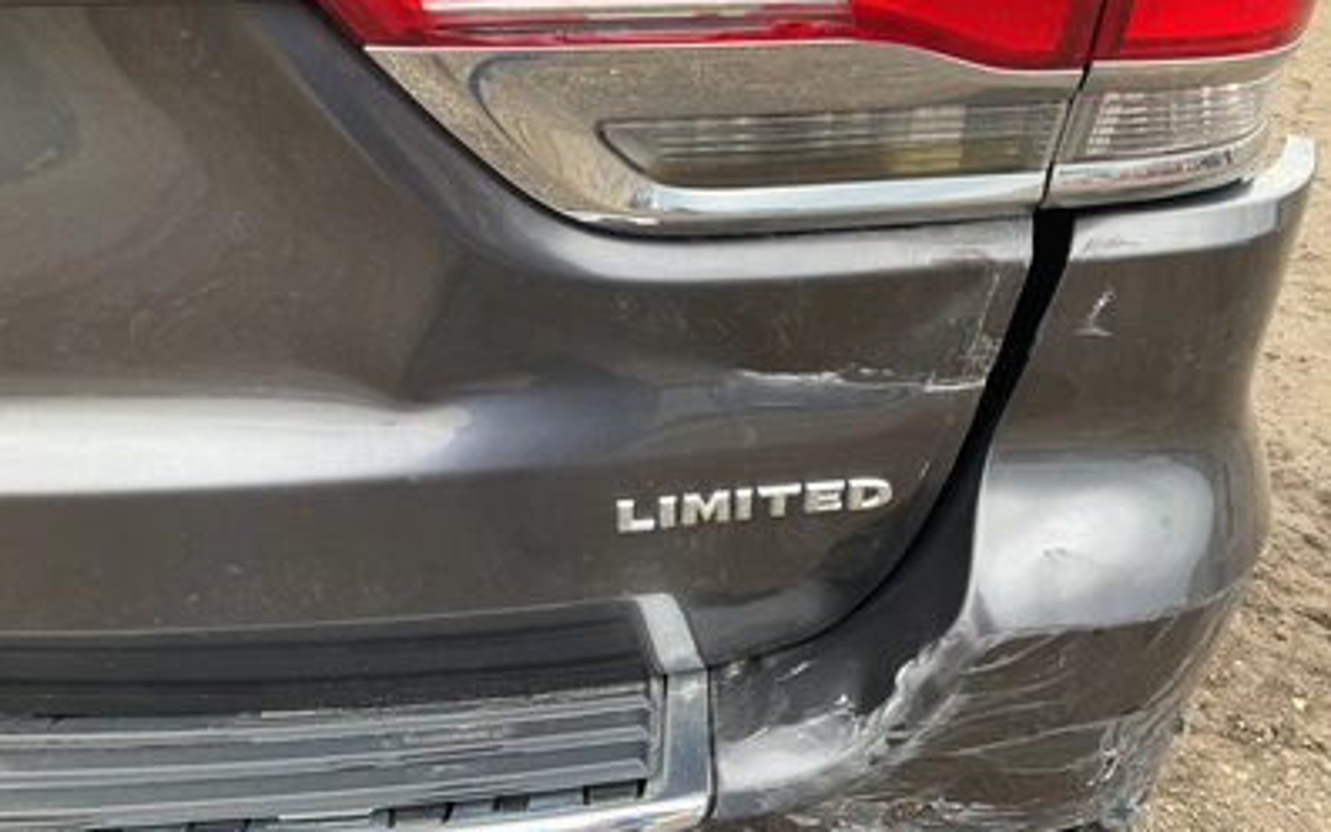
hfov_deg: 61.2
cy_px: 393
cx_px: 664
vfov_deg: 40.6
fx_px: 1124
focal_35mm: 31
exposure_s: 1/122
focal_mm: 3
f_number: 1.8
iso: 25
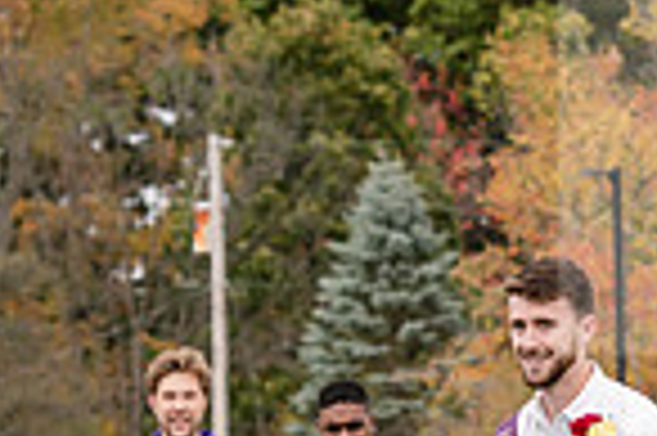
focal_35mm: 406
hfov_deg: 5.1
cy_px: 524
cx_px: 423
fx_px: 7401
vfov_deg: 3.4
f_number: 5
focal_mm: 102
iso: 320
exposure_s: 1/800
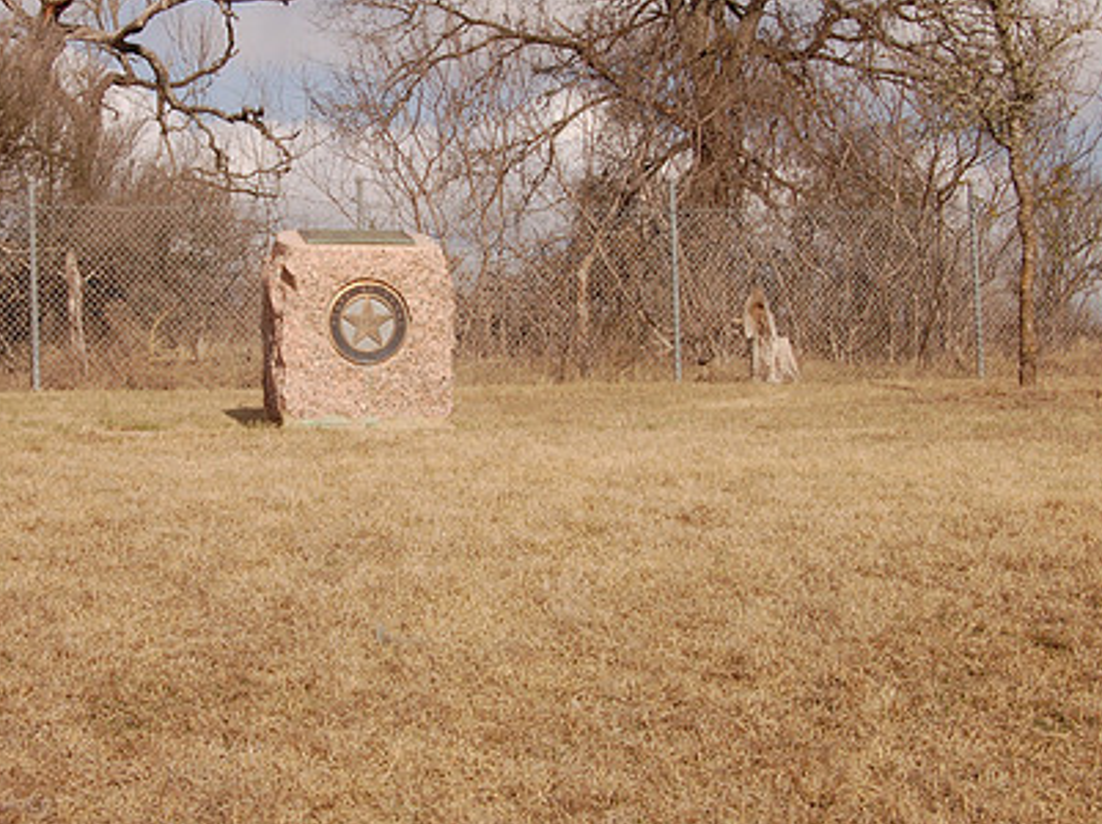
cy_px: 327
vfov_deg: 22.6
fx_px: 2058
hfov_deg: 29.7
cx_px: 357
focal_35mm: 65
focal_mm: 31
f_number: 22
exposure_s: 1/160
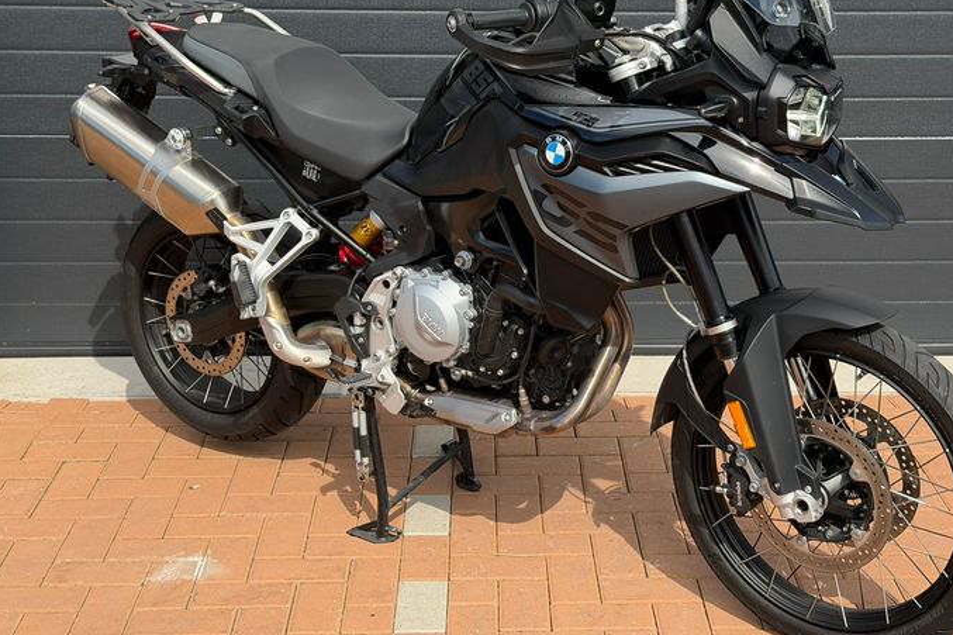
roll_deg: -0.4
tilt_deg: -14.6
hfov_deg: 33.9
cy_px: 246
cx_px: 536
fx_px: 1561
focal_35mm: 59
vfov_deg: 22.9
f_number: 1.78
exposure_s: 1/1931
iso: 80
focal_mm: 6.76
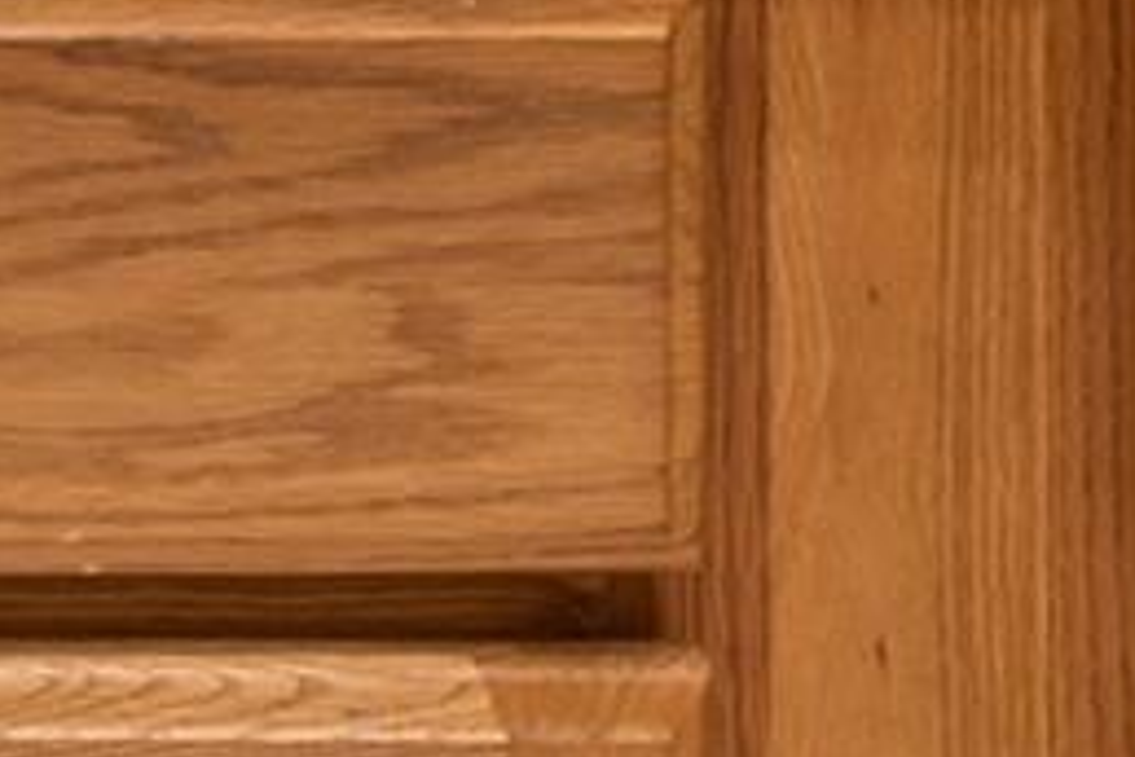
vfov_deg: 10.5
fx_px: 2932
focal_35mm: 93
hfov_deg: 18.8
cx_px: -651
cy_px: -1492
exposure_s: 1/20
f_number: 4.5
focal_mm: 10
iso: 100
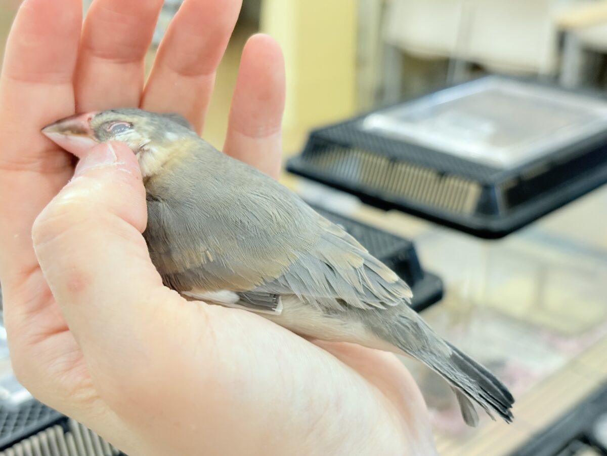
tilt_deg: -21.9
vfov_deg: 28.0
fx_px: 912
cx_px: 304
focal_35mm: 52
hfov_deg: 36.8
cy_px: 228
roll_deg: -0.3
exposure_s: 1/100
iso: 125
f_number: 1.6
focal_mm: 5.96
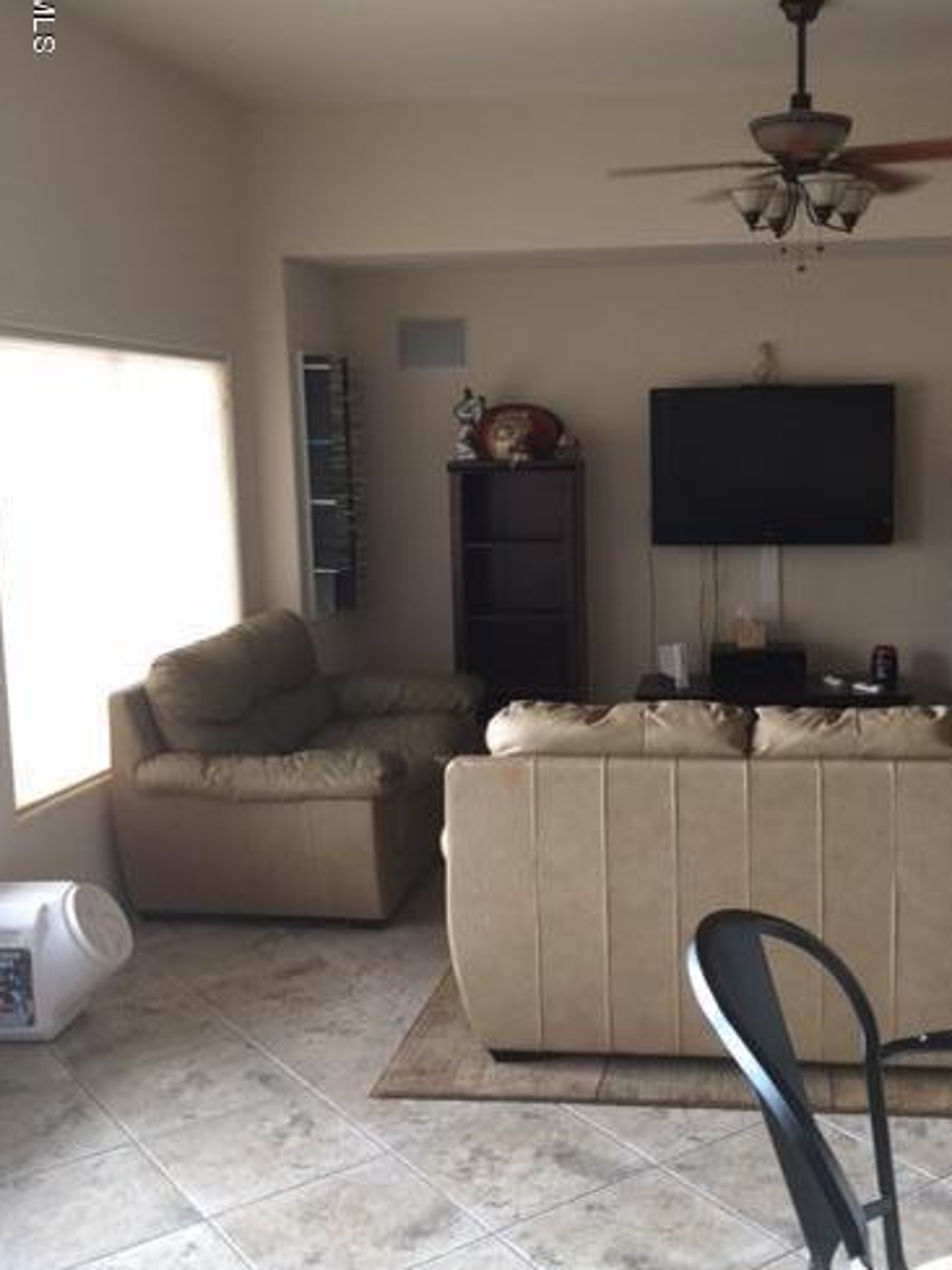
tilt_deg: -7.9
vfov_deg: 49.0
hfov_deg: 37.4
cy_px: 643
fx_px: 1393
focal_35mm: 38
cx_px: 616
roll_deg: +1.1
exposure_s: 1/15
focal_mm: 4.15
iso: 40
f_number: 2.2
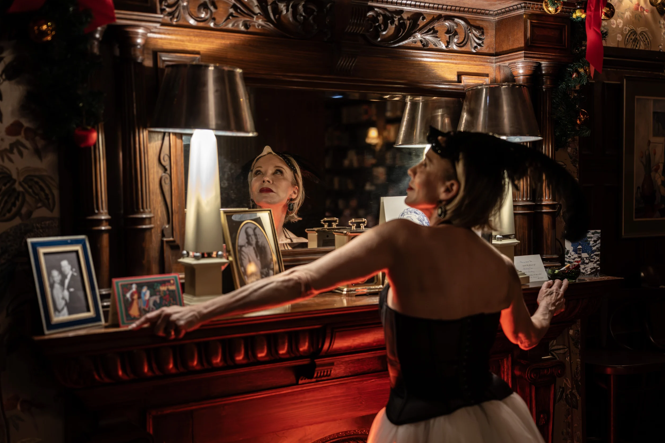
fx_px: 794
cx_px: 331
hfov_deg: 45.4
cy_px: 226
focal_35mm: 43
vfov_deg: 31.2
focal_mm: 42
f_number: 2
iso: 1600
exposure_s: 1/250
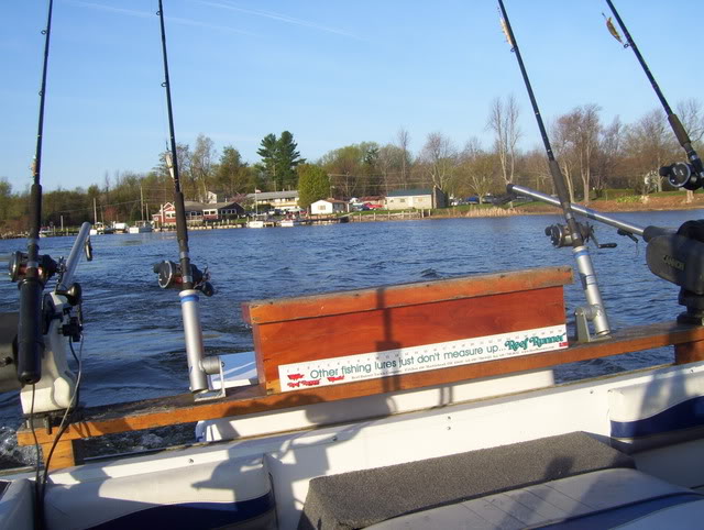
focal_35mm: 36
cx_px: 352
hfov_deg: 51.3
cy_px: 265
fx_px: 733
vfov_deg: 39.8
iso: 80
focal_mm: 6
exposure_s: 1/400
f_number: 4.8
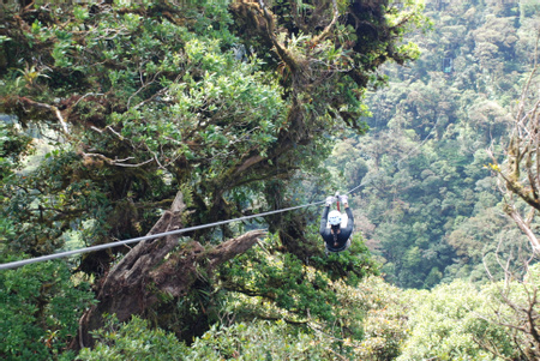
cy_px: 180
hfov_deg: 33.4
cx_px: 270
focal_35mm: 60
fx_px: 901
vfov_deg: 22.7
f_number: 5
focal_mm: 40
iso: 200
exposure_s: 1/100
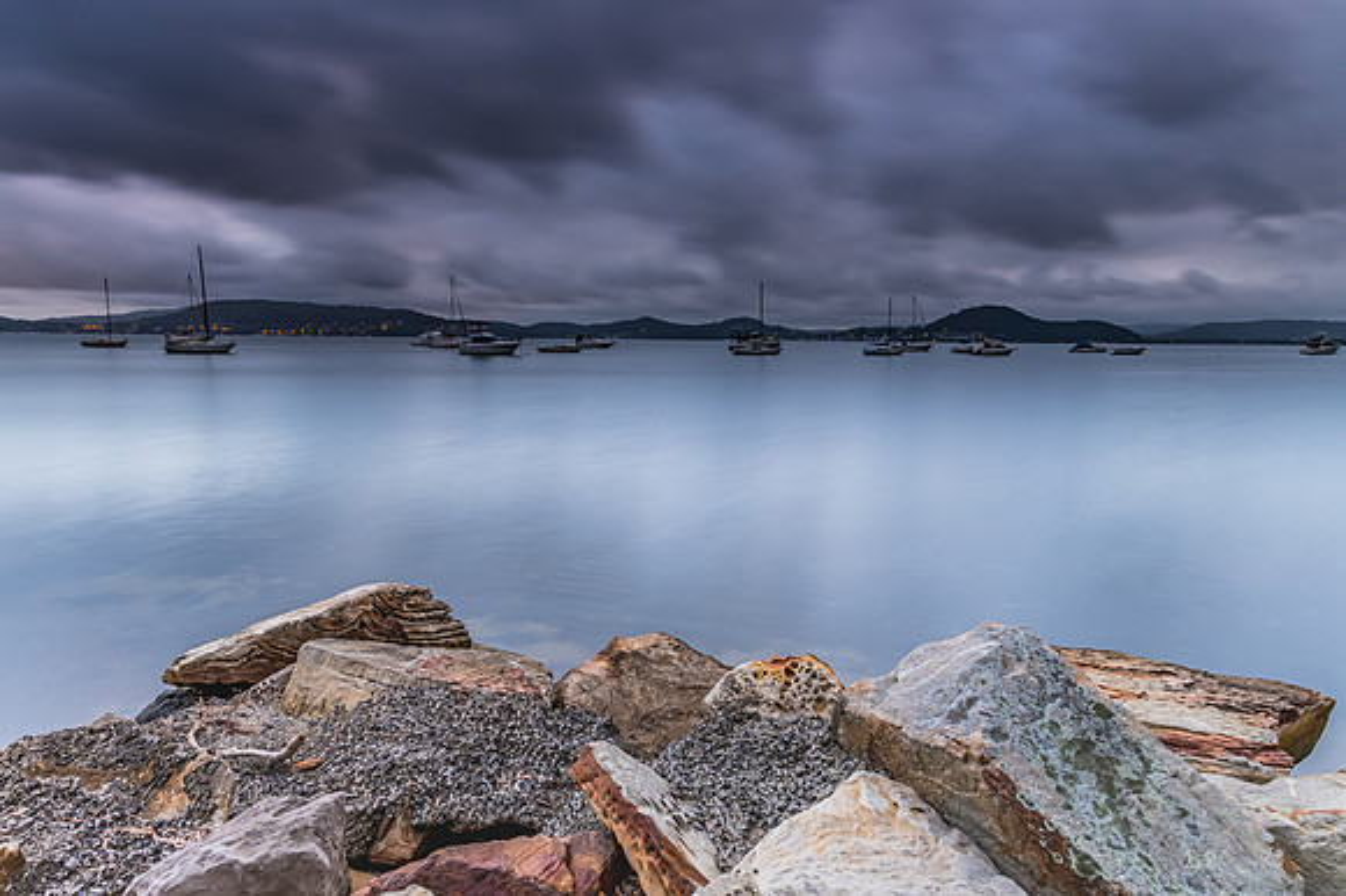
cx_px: 683
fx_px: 923
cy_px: 455
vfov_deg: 51.8
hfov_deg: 72.2
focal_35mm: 25
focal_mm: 16
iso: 400
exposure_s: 10
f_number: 6.3
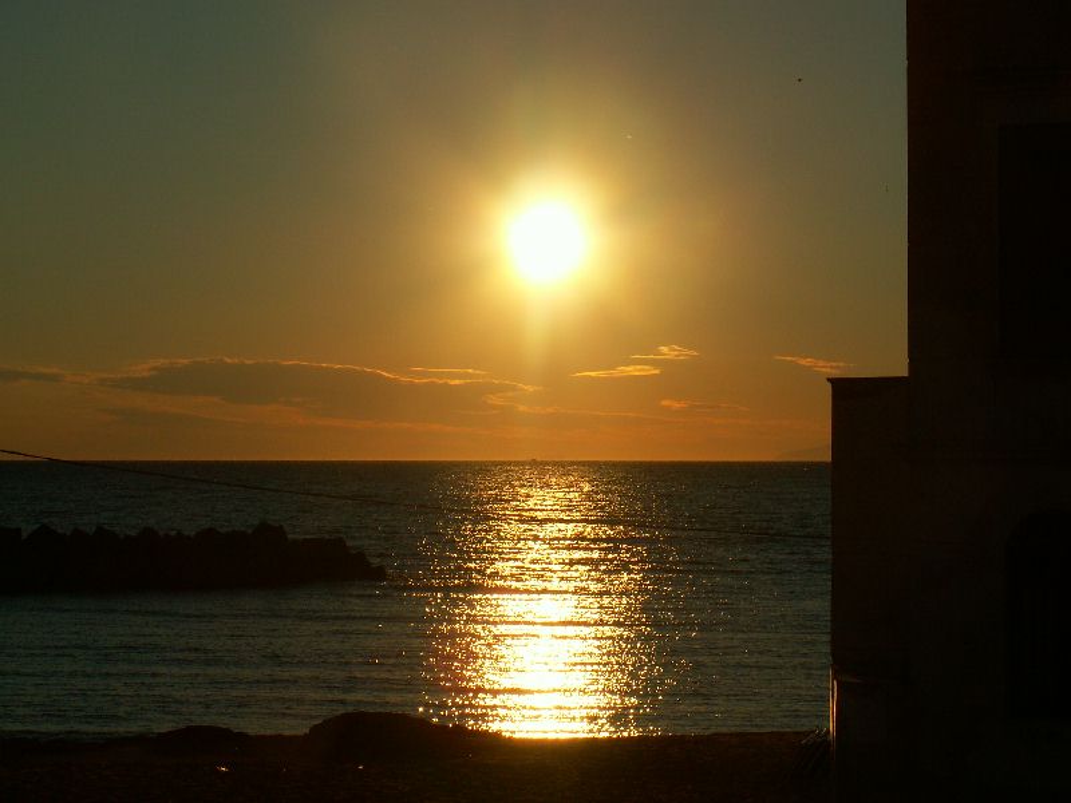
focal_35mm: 103
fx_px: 3187
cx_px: 536
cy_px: 402
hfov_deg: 19.1
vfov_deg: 14.4
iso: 50
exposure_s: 1/1000
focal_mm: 16.89
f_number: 8
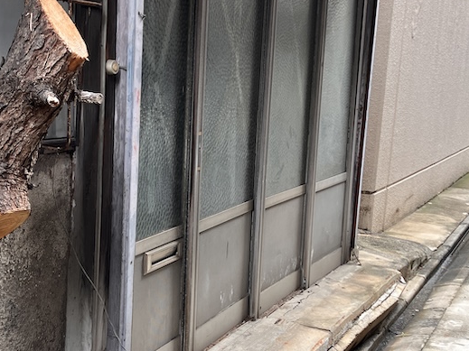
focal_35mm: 54
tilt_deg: -9.3
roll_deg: -2.5
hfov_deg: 35.2
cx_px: 152
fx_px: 731
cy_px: 214
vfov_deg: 27.0
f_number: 1.8
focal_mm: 3.99
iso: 50
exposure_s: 1/121
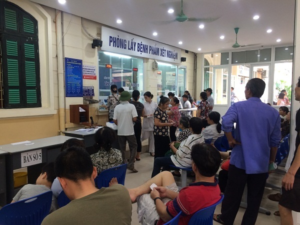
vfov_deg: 48.2
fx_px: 251
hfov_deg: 61.7
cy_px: 112
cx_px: 150
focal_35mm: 29
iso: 100
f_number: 2.2
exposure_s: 1/33
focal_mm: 4.15
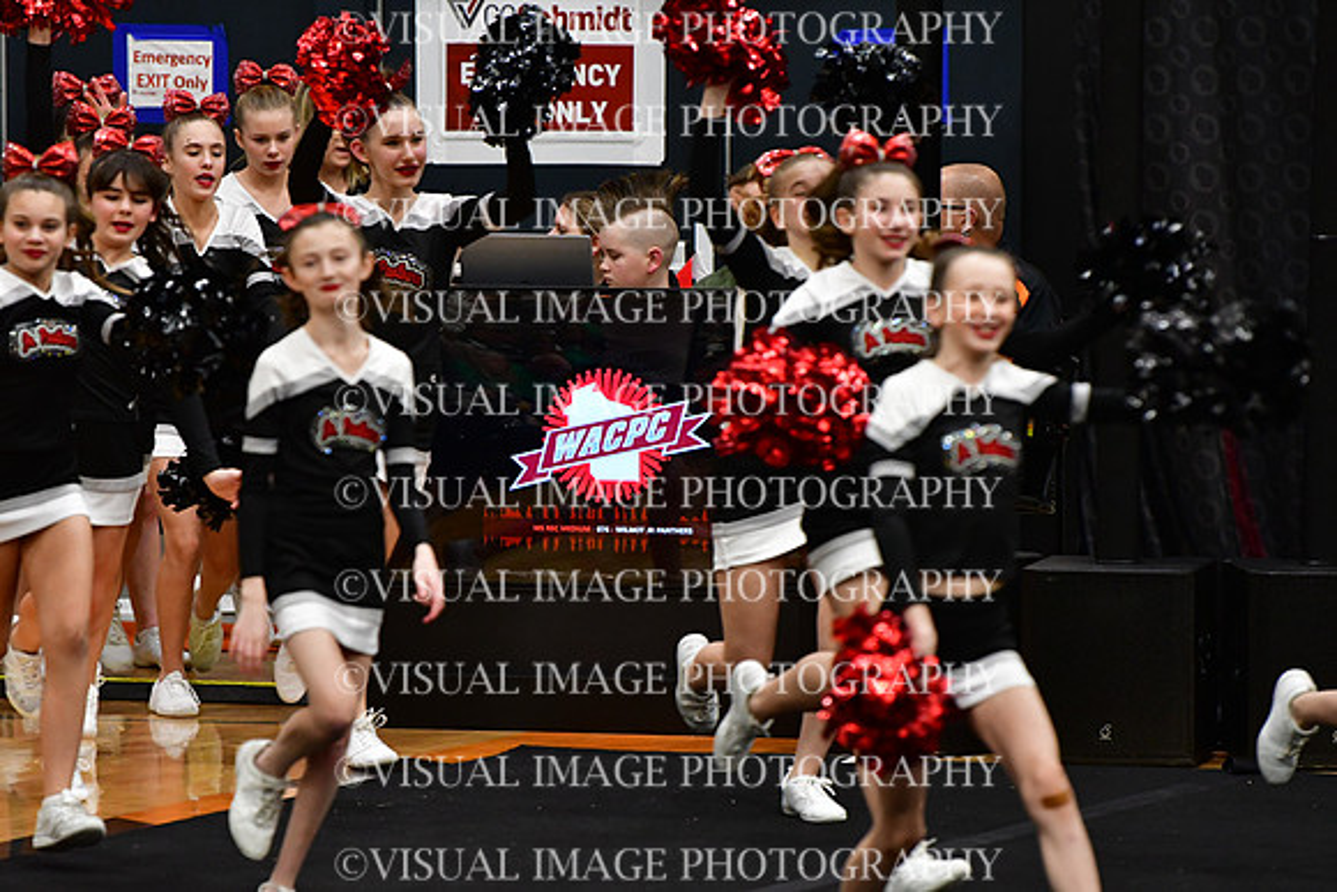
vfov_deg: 4.6
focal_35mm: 300
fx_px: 11144
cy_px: 446
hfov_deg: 6.9
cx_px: 668
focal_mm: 200
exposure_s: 1/500
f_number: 3.5
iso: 4000
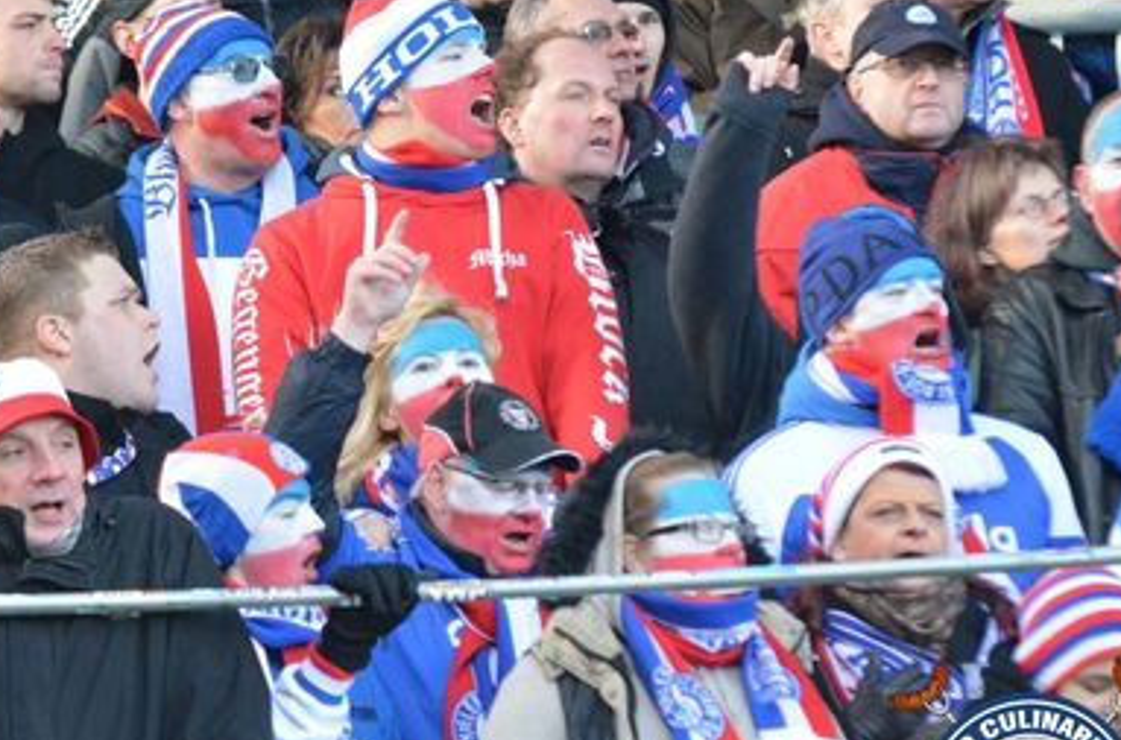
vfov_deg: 3.1
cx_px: 392
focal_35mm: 447
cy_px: 423
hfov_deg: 4.6
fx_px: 13879
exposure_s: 1/1250
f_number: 5
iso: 5000
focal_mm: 200
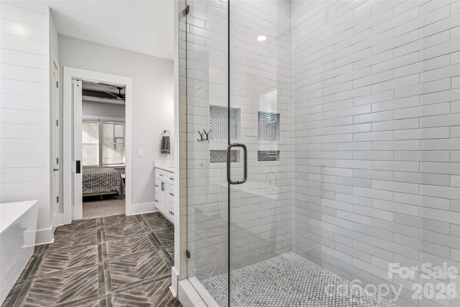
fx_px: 215
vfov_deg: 71.1
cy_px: 154
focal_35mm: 17
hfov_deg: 94.0
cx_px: 230
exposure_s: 1/6
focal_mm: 16.8
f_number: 10
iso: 100
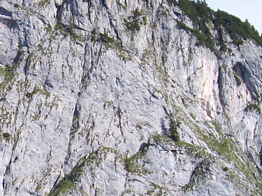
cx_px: -71
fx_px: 825
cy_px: 114
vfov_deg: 13.6
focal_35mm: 109
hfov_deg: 17.1
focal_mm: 5.6
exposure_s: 1/250
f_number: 5.6
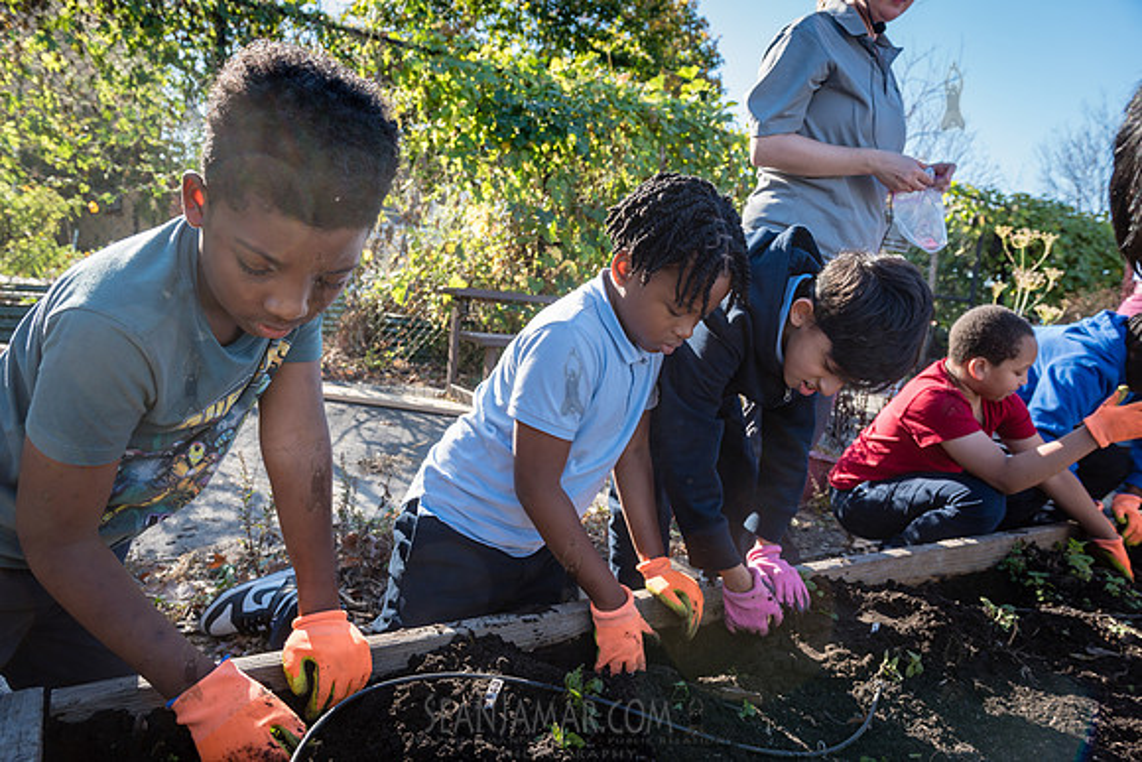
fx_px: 761
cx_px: 571
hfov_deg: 73.7
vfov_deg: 53.2
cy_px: 381
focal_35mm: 24
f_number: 5
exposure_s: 1/100
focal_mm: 24
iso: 100
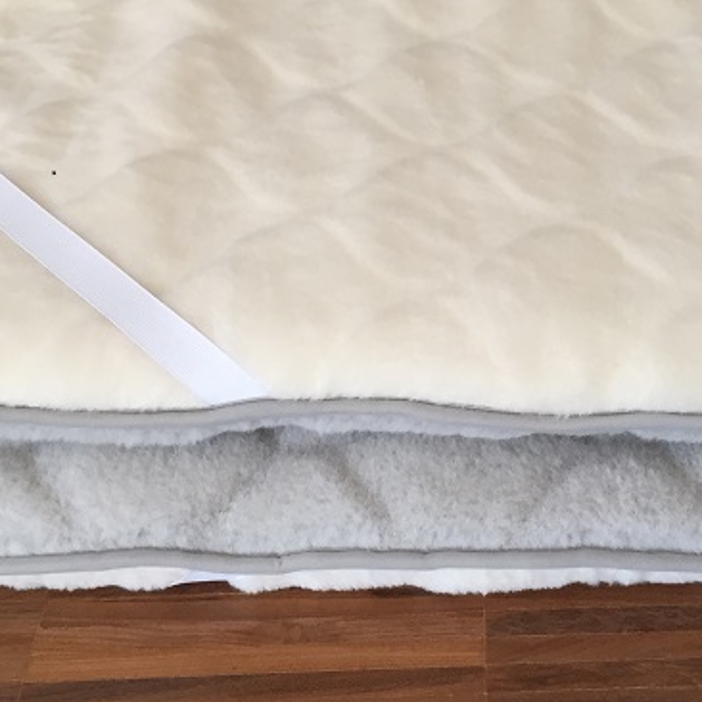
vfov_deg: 30.2
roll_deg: -0.7
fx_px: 1285
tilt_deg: -35.4
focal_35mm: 56
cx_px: 487
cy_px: 205
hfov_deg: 30.3
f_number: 2.2
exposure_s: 1/33
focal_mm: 4.15
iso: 32
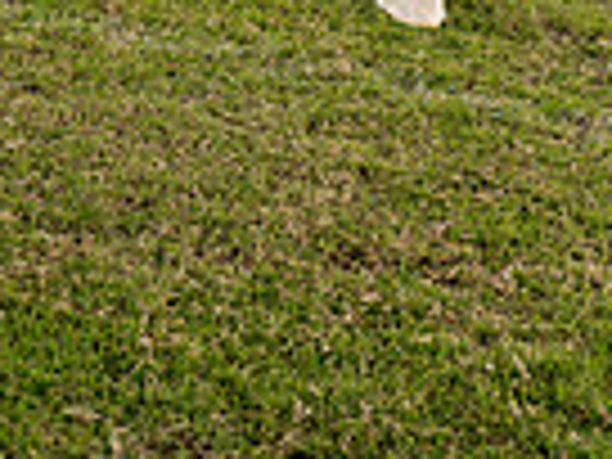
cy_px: -504
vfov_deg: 12.0
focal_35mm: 108
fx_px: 1909
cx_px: 446
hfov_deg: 18.1
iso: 800
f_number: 4
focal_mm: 34
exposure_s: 1/250
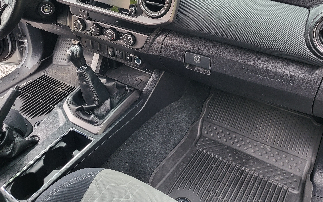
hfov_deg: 51.5
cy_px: 44
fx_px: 334
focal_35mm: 38
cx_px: 163
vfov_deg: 32.8
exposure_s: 1/100
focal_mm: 5.4
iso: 250
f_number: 1.8
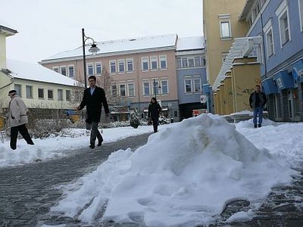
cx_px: 152
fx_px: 306
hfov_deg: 52.6
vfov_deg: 40.7
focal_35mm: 35
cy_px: 114
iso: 100
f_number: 5.6
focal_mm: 7.4
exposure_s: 1/320
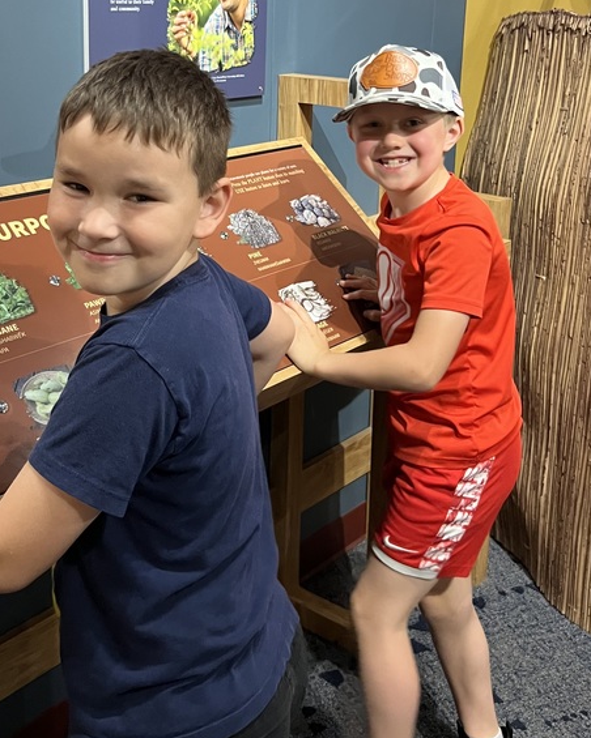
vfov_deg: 39.3
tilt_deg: -11.5
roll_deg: -0.9
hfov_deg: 32.7
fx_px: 1006
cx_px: 272
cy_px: 184
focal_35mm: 46
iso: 250
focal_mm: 5.7
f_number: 1.5
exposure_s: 1/60
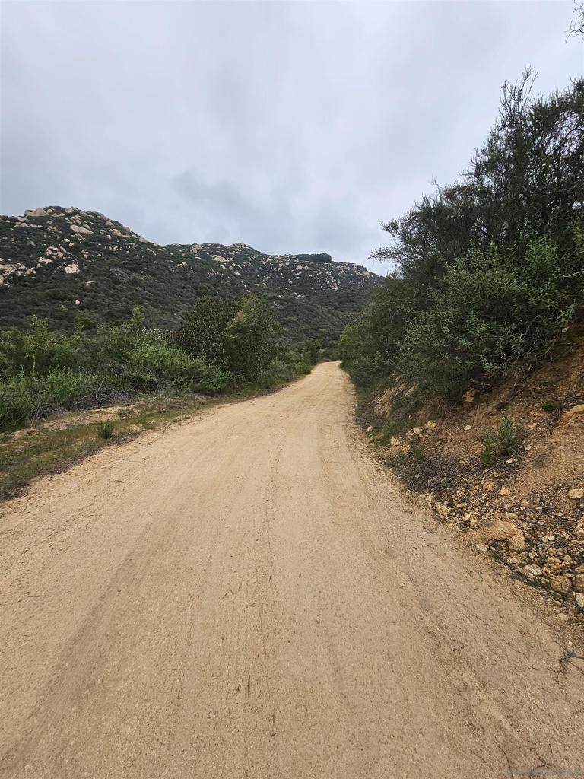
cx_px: 292
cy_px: 390
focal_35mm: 13
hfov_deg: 89.9
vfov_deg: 106.2
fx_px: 292
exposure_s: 1/1785
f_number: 2.2
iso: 50
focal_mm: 2.2
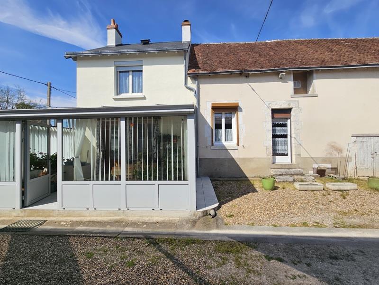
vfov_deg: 89.9
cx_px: 190
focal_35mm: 13
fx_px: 142
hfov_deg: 106.2
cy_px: 142
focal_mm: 2.2
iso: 50
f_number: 2.2
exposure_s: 1/3409
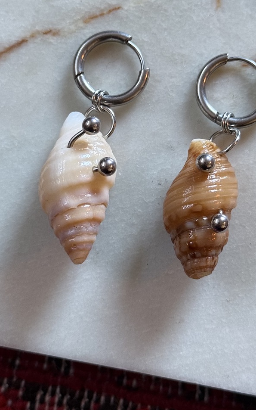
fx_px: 860
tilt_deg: -82.1
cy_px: 145
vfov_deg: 26.7
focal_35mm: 77
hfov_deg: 16.9
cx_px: 150
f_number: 1.78
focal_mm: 6.76
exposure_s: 1/50
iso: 200
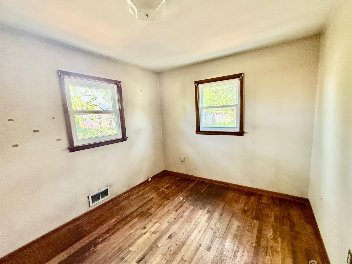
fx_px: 153
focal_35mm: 15
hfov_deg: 98.1
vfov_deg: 81.7
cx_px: 182
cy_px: 137
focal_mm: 2.22
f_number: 2.2
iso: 400
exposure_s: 1/60
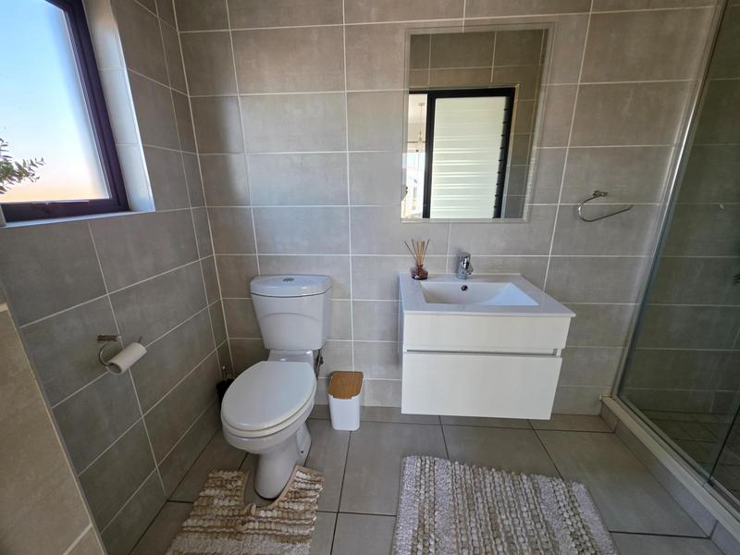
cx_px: 370
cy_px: 278
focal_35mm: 13
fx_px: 278
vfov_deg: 89.9
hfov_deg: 106.2
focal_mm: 2.2
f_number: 1.9
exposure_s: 1/100
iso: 80
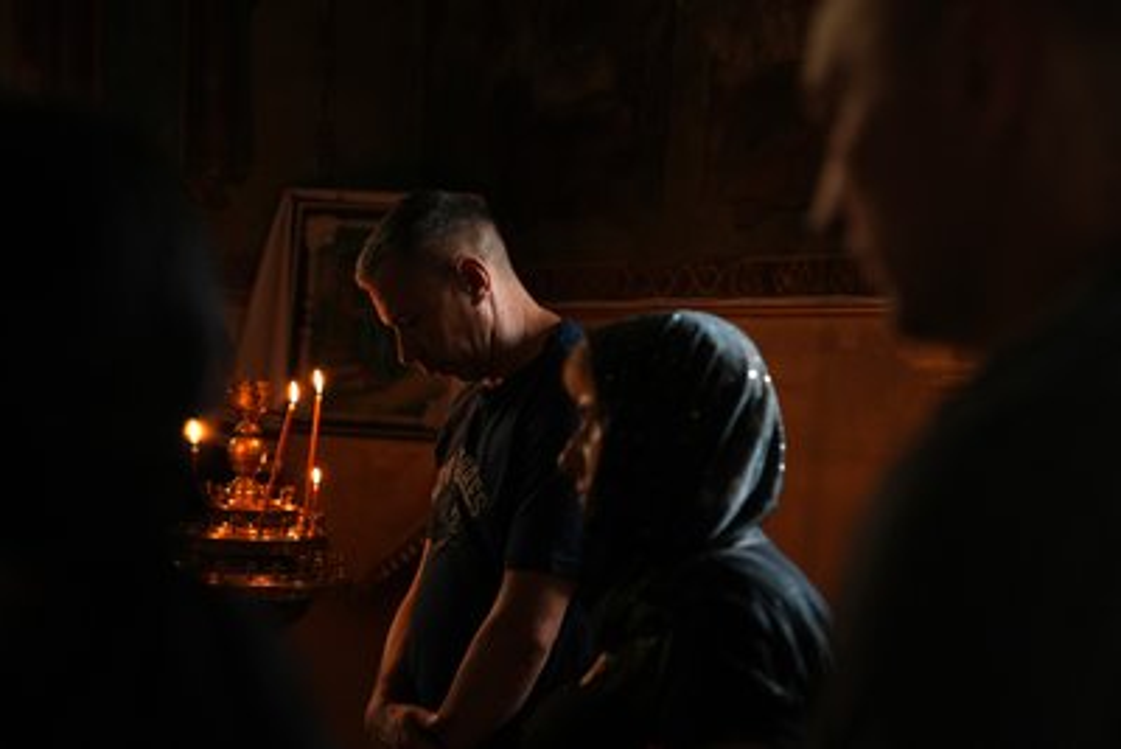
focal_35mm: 68
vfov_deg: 20.0
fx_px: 2118
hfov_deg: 29.6
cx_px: 560
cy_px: 374
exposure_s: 1/50
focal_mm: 68
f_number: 2.8
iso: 800
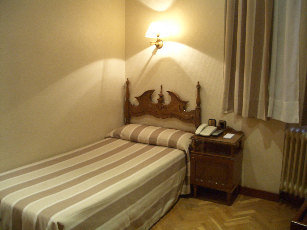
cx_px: 154
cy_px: 115
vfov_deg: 40.7
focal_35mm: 35
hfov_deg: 52.6
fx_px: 310
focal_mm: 5.8
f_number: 2.6
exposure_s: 1/10
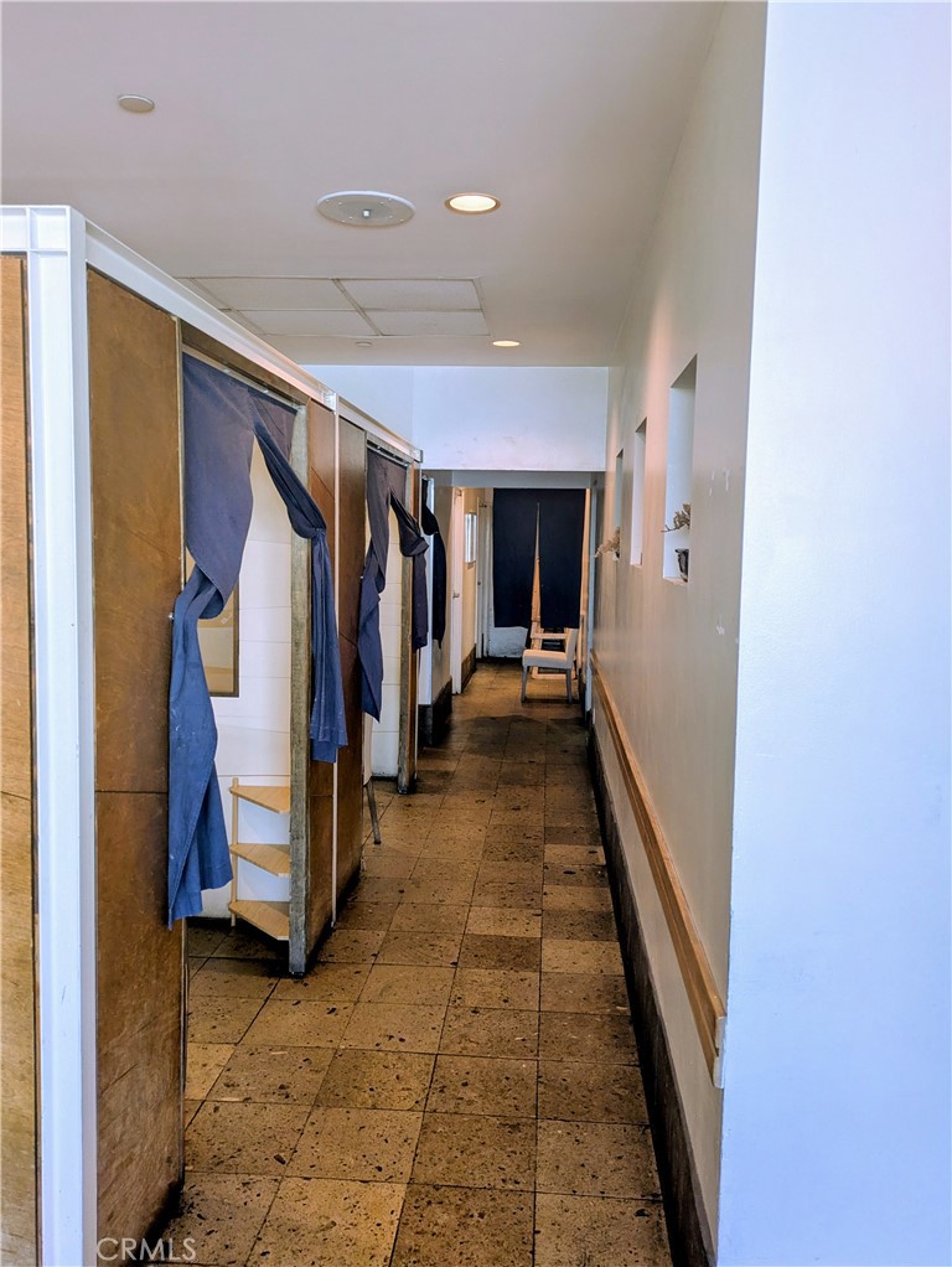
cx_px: 476
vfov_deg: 69.4
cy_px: 634
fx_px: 916
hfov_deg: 54.9
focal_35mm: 25
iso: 179
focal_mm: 5.43
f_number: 1.89
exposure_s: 1/60
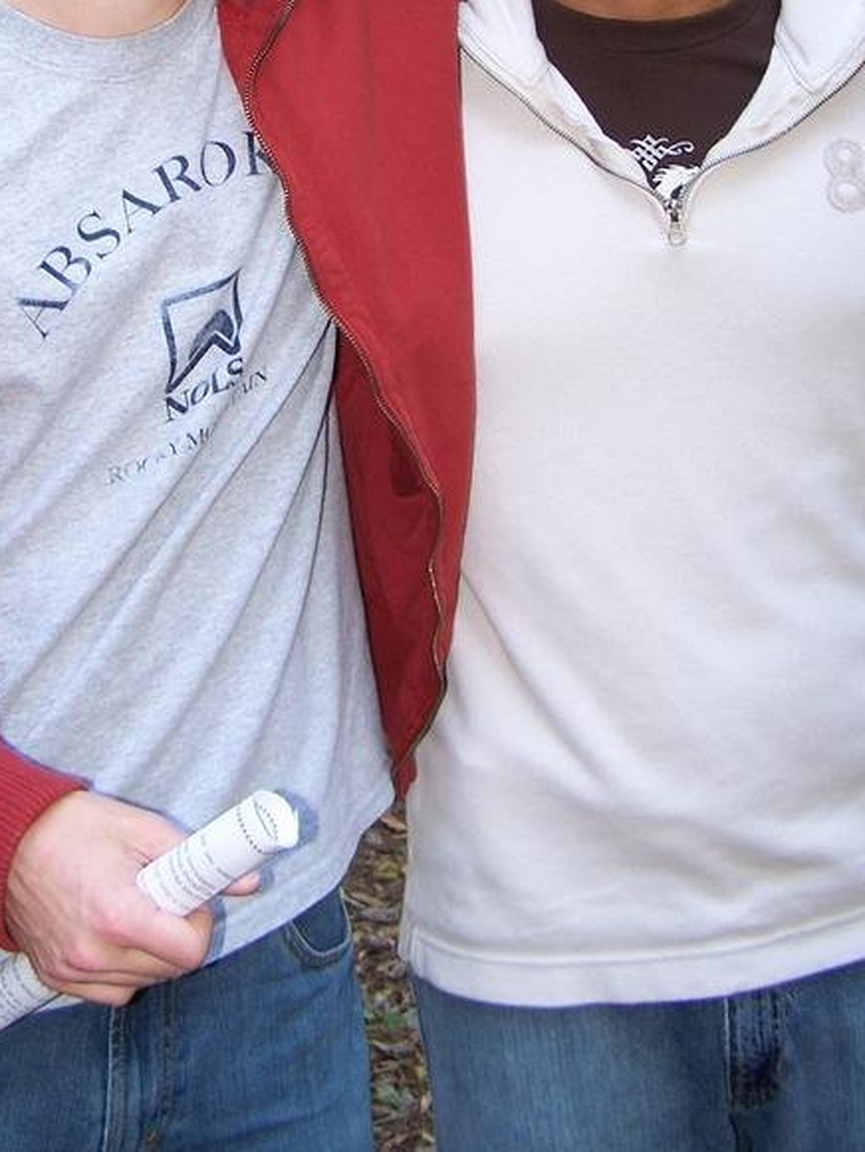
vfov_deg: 28.1
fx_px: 2231
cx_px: 358
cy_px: 157
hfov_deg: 21.9
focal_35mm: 67
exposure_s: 1/60
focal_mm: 6.3
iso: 80
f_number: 2.8
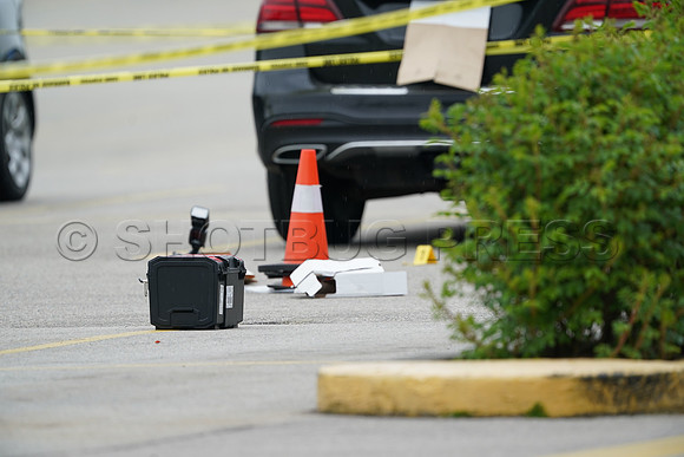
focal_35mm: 840
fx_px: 15963
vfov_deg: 1.6
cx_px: 342
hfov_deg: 2.5
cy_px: 228
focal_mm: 840
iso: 400
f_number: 6.3
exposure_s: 1/320
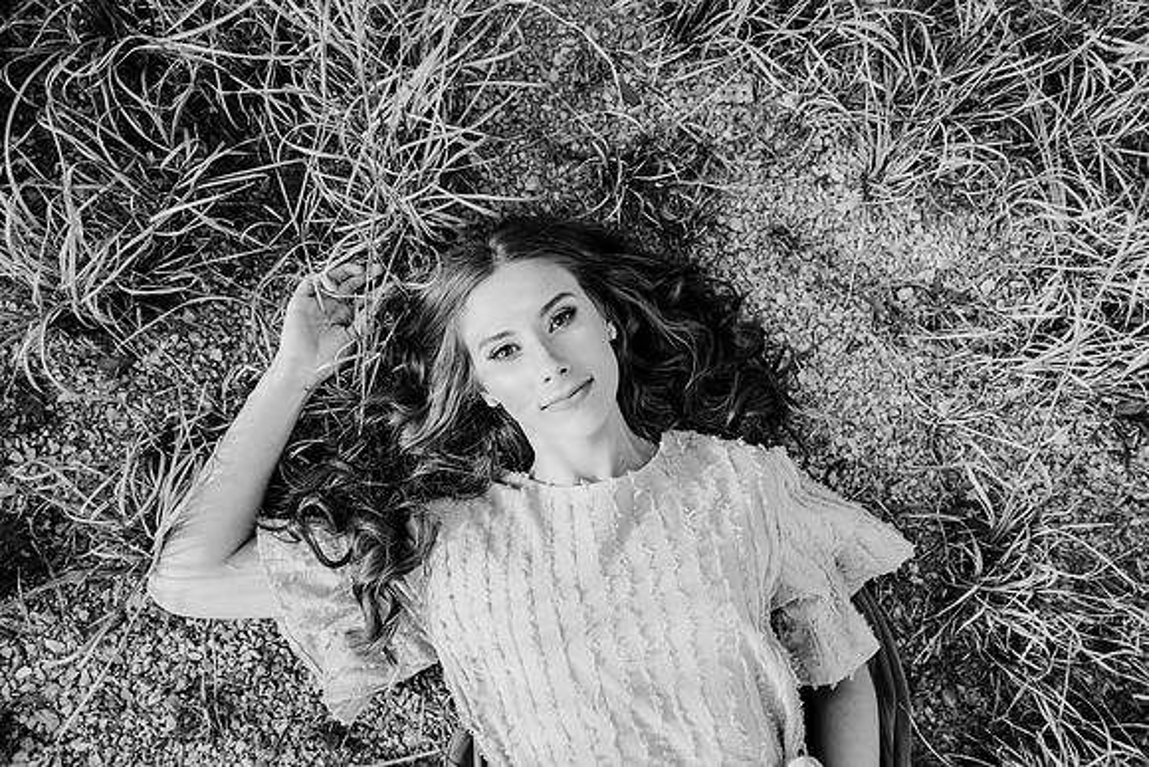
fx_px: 766
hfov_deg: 73.7
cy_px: 384
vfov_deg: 53.2
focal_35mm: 24
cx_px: 574
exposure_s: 1/400
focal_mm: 24
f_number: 2.5
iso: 100
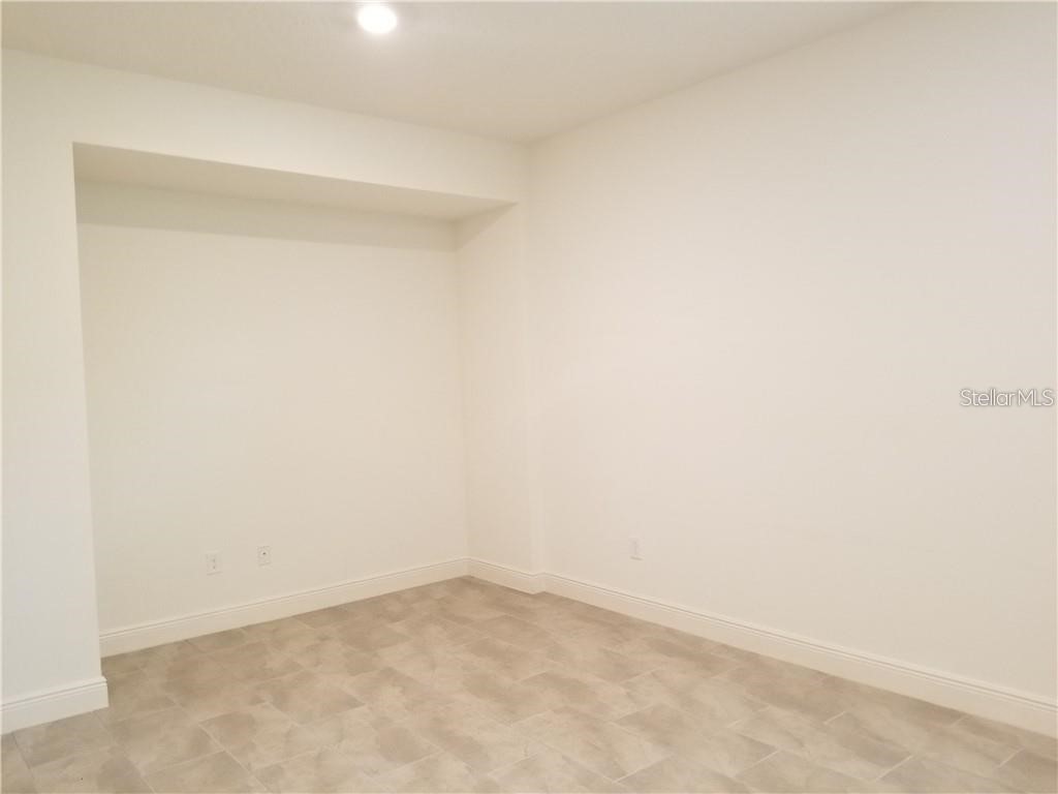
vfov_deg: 53.1
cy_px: 397
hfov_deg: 67.3
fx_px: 795
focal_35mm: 26
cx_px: 529
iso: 200
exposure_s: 1/30
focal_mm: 4.3
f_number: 1.7
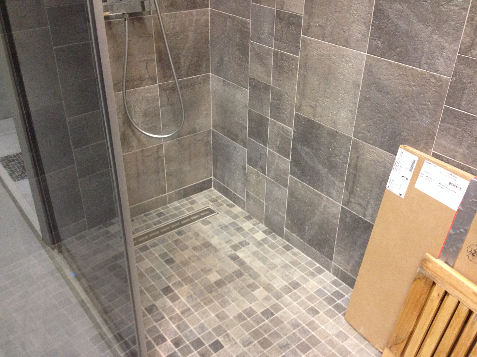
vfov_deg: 40.7
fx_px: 482
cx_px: 238
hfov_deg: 52.6
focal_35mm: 35
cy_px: 178
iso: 200
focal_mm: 4.28
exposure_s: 1/20
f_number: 2.4
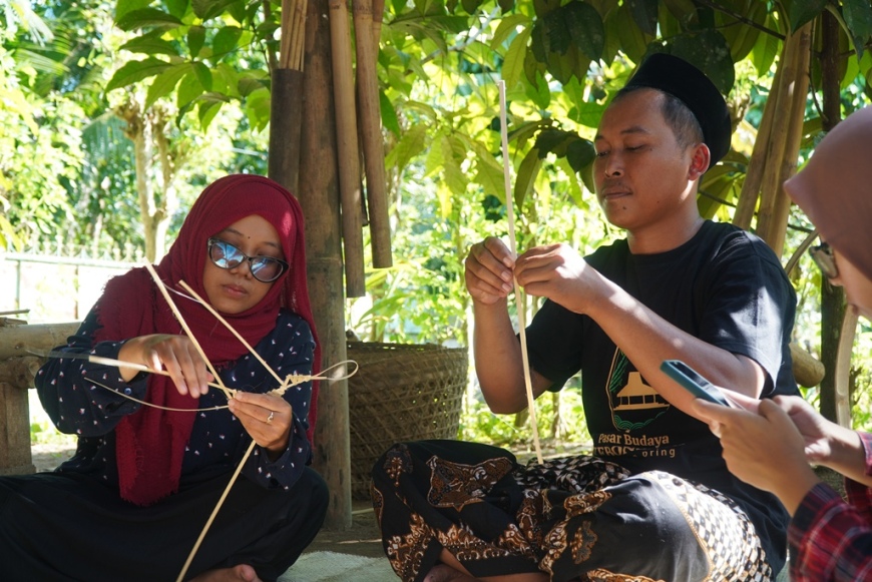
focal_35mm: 48
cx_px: 436
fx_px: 1163
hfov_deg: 41.1
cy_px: 291
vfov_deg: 28.1
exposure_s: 1/50
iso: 100
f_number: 4.5
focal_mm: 32
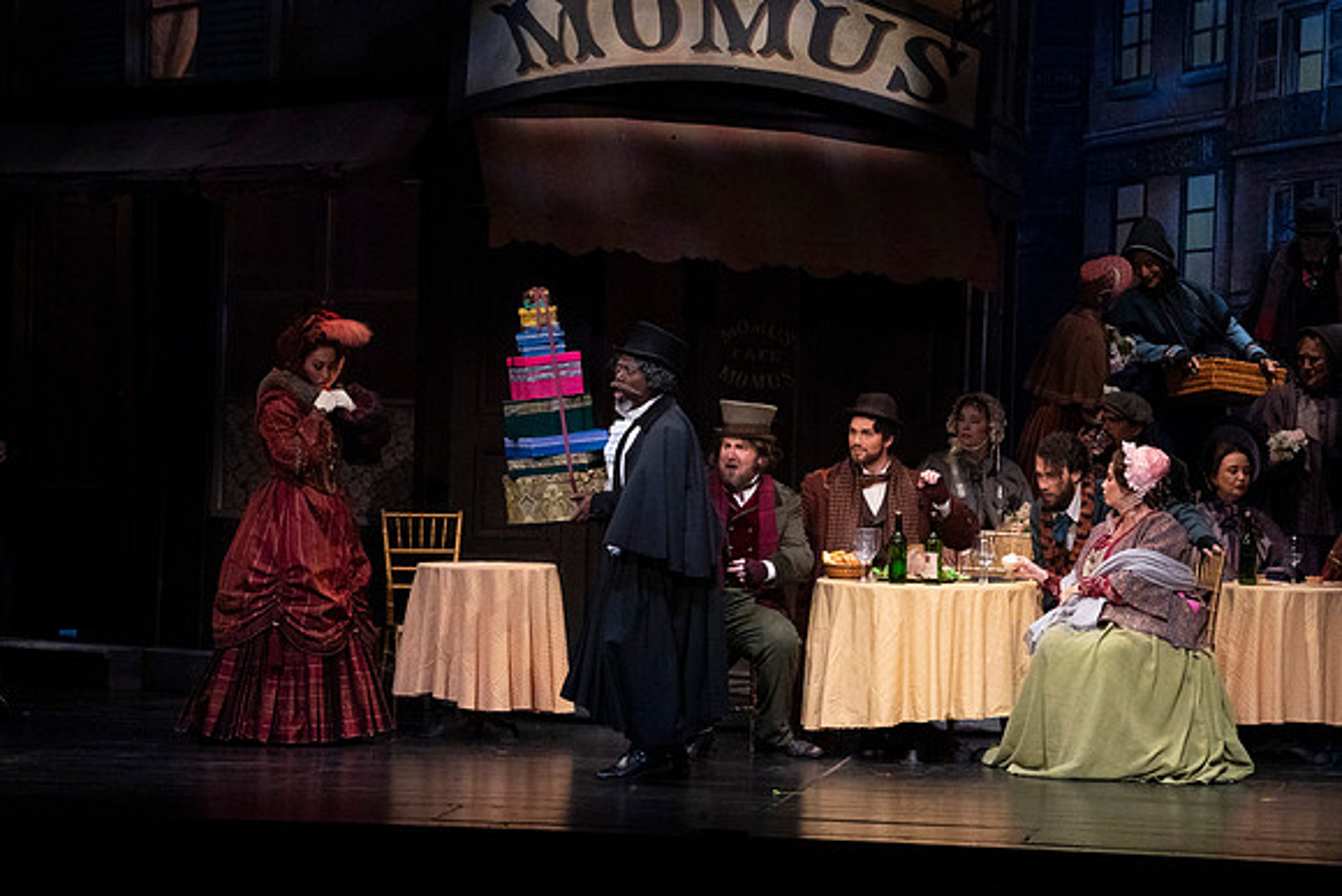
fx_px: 5779
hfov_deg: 13.2
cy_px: 448
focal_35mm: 155
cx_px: 671
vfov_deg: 8.9
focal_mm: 155
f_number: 13
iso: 16000
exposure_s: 1/400
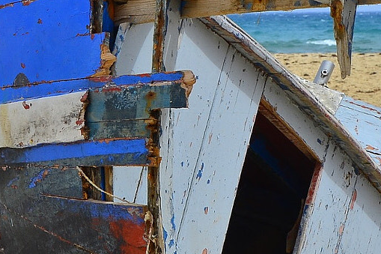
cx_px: 344
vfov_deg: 9.1
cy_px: 114
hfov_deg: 13.5
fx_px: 1597
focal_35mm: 151
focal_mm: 32
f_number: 8
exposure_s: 1/320
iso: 100
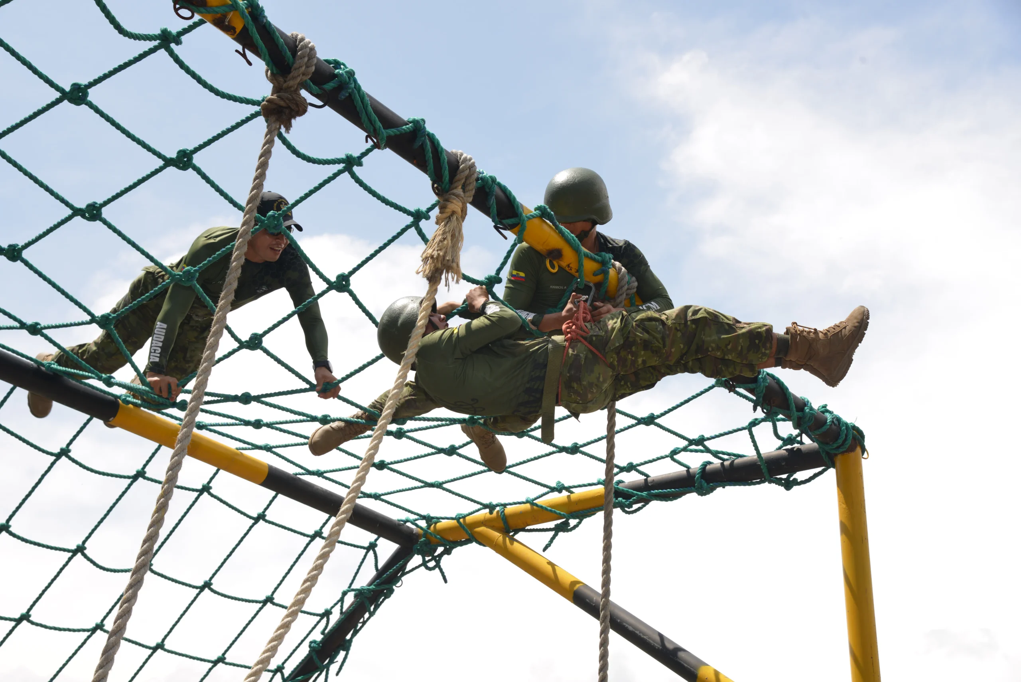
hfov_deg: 38.2
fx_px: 1475
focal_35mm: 52
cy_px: 341
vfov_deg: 26.0
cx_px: 510
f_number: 9
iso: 100
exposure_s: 1/200
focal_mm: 52
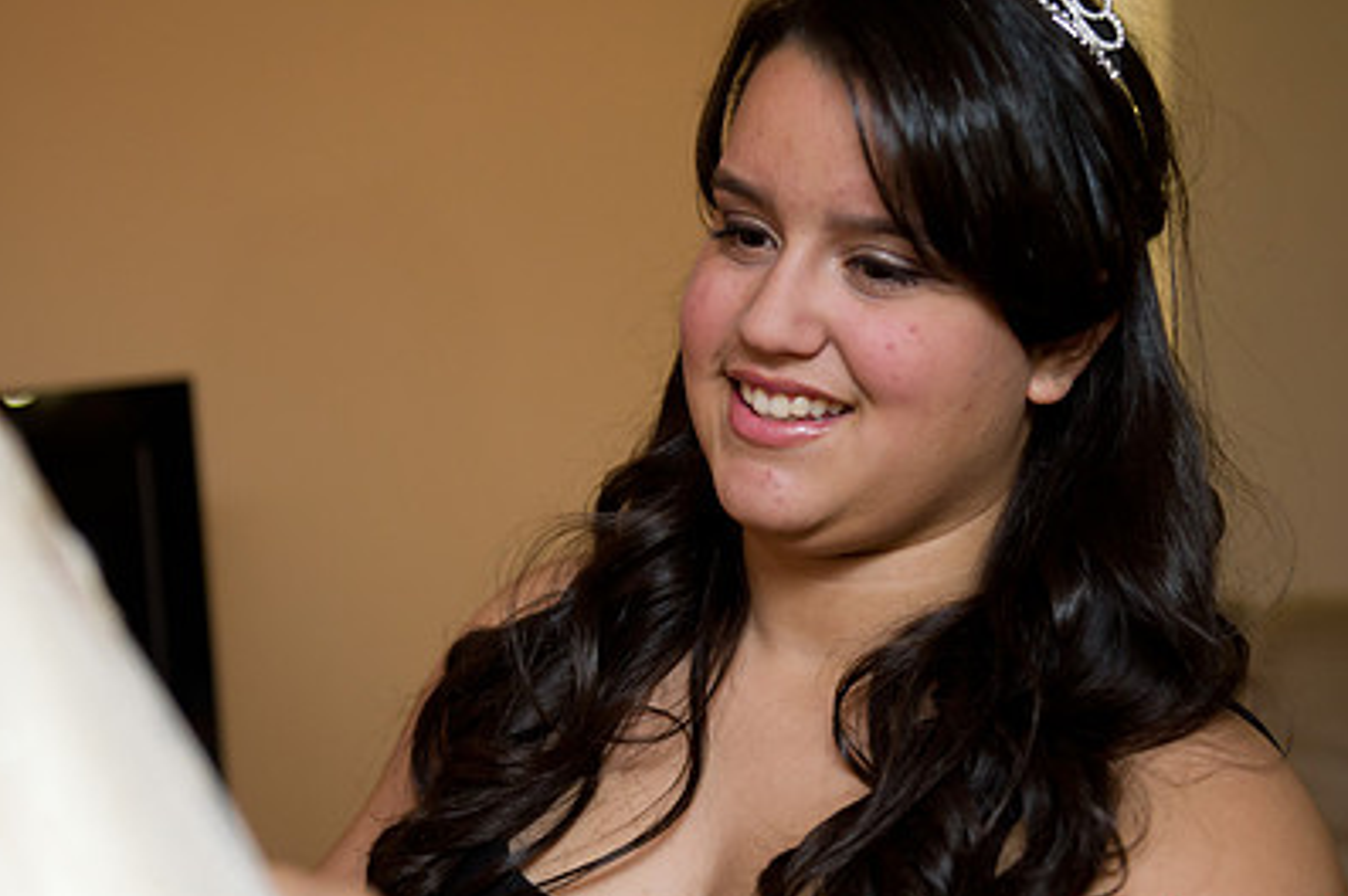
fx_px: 2843
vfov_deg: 17.9
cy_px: 434
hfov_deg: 26.7
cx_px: 621
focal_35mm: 76
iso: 1600
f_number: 3.2
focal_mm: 52
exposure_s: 1/125
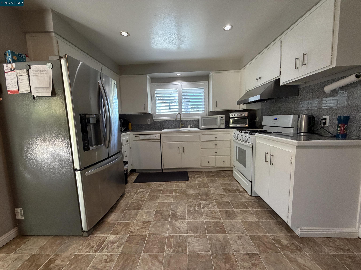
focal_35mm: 14
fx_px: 146
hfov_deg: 102.1
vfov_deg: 85.7
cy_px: 135
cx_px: 180
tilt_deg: -6.2
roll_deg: +2.1
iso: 320
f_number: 2.2
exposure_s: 1/60
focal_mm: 2.22
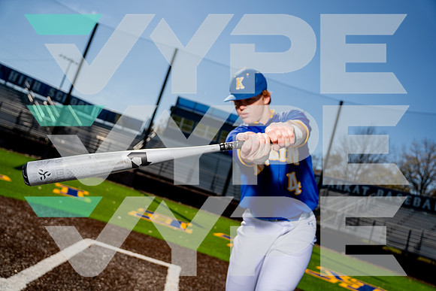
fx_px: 339
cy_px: 146
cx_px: 218
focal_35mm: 28
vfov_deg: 46.4
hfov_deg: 65.5
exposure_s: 1/2000
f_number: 4
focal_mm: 28
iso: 100
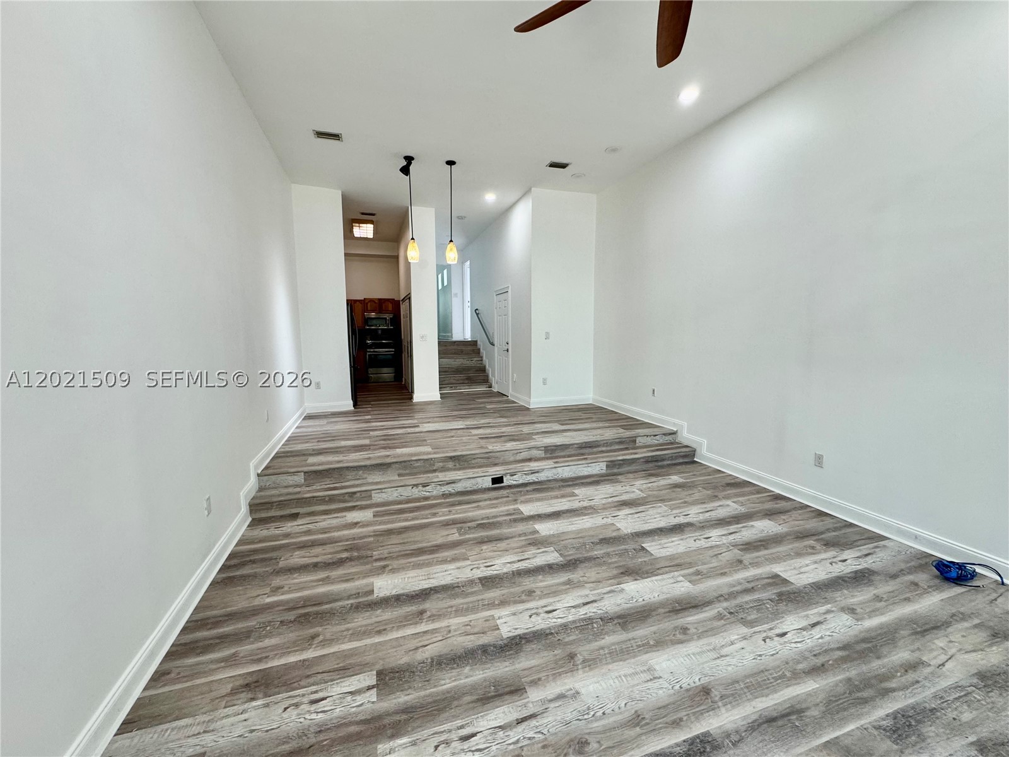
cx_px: 504
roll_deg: +0.6
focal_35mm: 14
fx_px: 408
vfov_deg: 85.7
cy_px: 378
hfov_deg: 102.1
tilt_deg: -3.2
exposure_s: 1/120
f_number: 2.2
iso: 160
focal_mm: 2.22
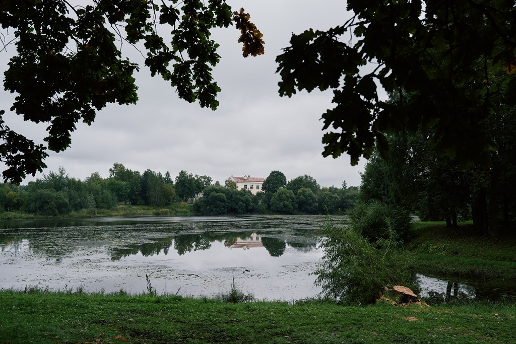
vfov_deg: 36.0
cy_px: 172
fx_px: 530
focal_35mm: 37
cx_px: 258
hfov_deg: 51.9
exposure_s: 1/640
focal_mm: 37
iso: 250
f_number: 4.5
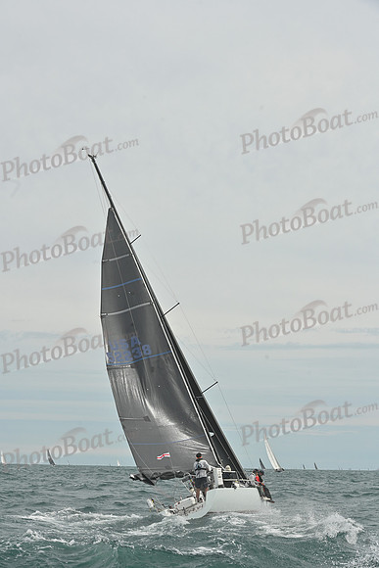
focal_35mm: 70
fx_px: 1105
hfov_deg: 19.5
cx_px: 190
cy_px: 284
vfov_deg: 28.8
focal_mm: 70
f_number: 11
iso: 320
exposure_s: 1/1250
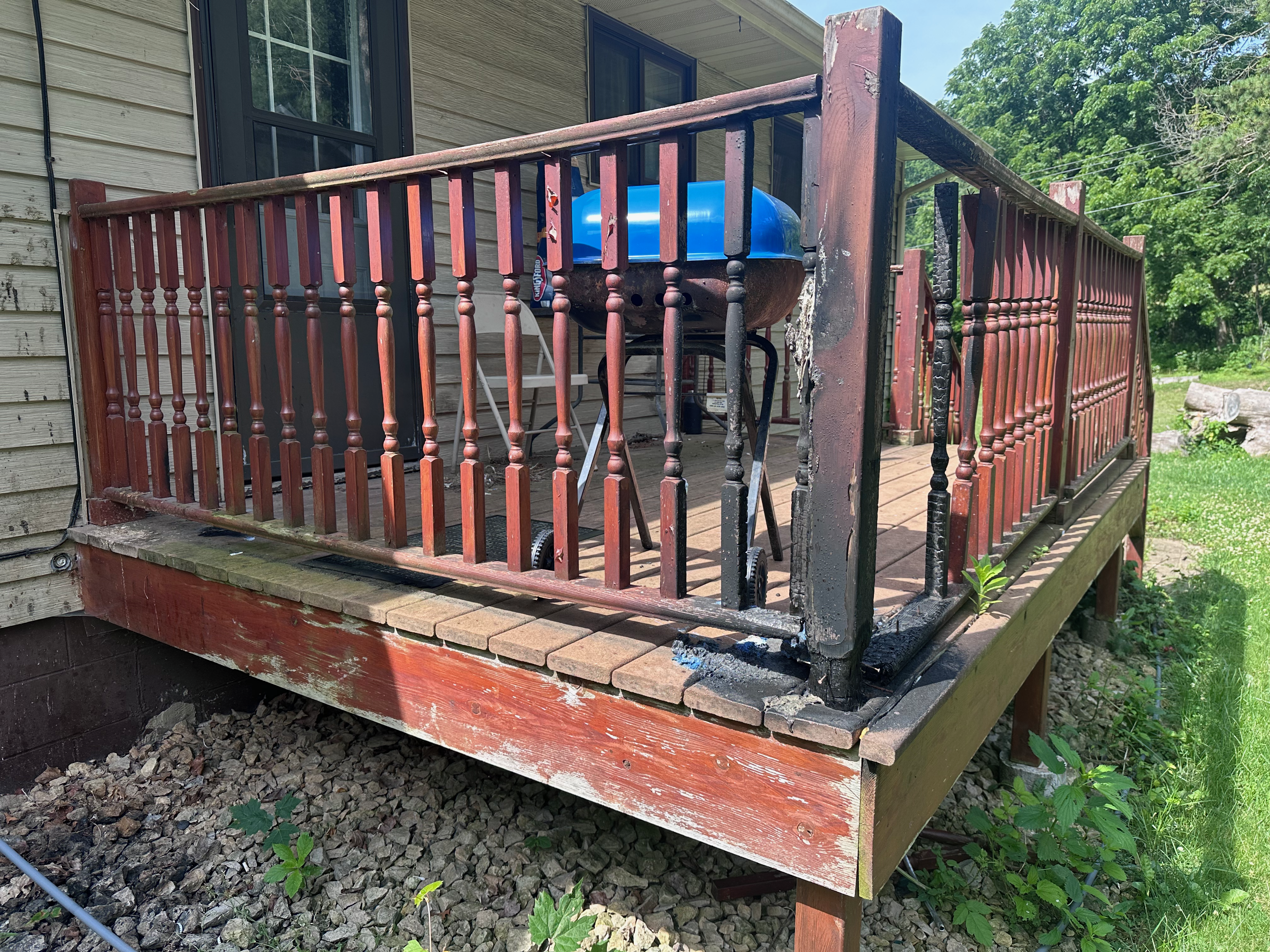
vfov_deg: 56.8
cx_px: 635
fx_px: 881
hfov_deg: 71.6
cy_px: 476
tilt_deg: -8.2
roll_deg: +0.7
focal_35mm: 24
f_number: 1.78
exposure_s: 1/1107
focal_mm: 6.86
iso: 80
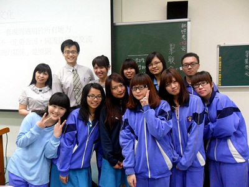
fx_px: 194
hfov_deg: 65.3
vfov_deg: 51.4
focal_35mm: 27
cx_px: 124
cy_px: 94
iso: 200
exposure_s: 1/15
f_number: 3.5
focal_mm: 4.9
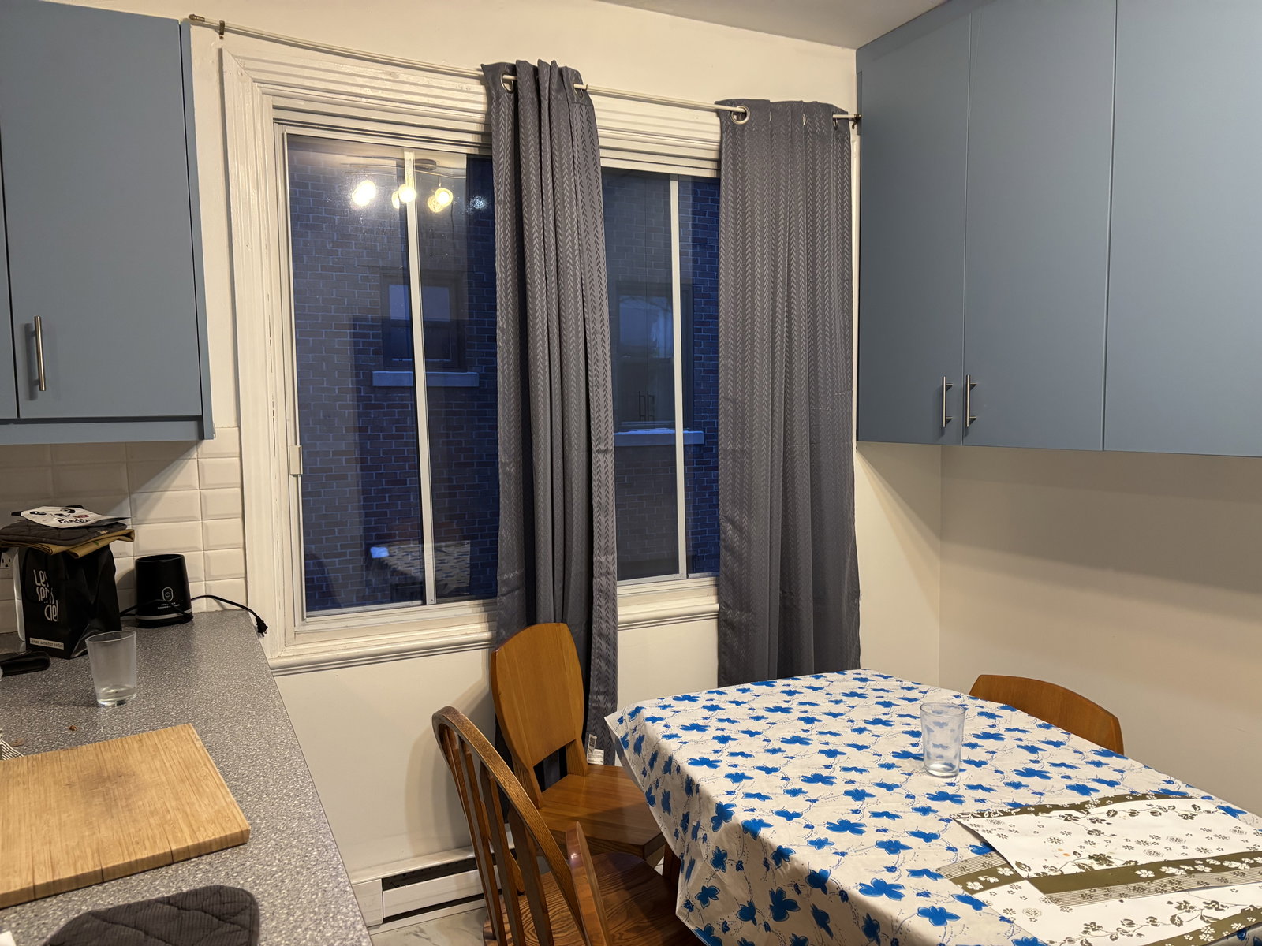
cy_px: 473
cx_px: 631
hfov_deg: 67.3
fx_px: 948
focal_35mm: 26
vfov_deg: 53.1
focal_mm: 5.96
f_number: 1.6
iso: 250
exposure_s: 1/60
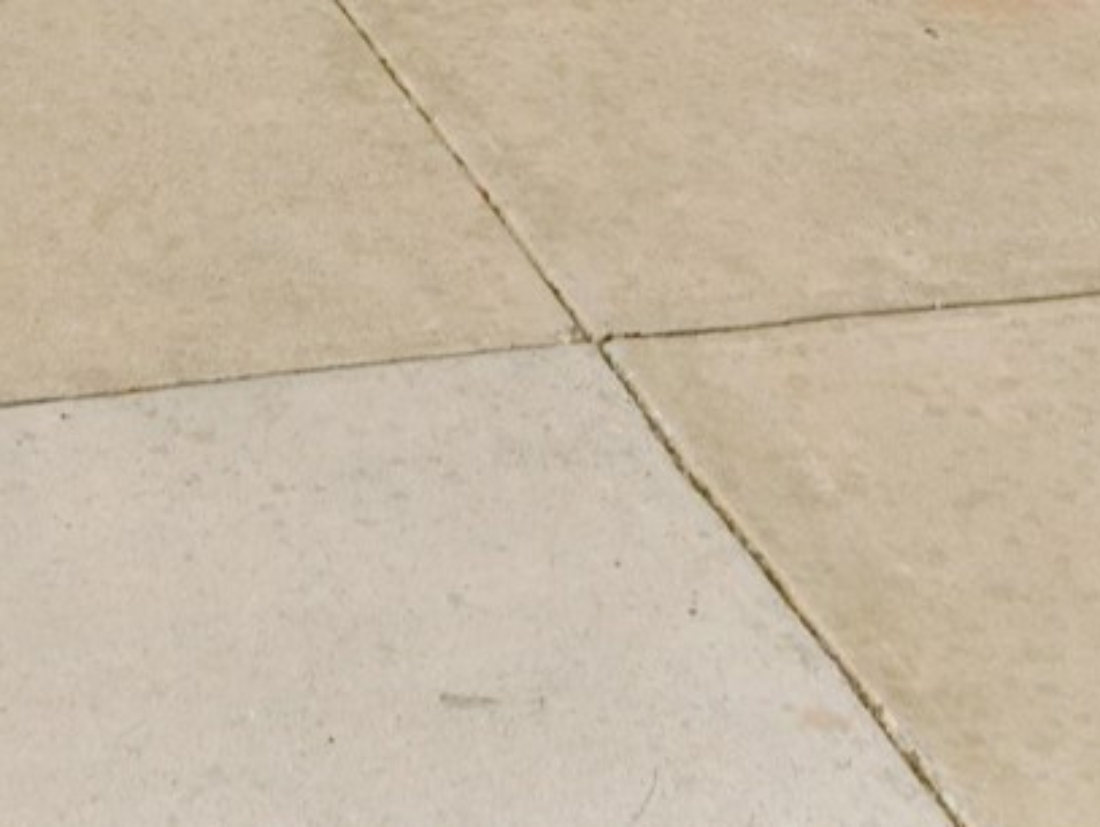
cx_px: 504
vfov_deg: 10.5
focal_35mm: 123
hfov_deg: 16.0
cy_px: -1113
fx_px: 3912
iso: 640
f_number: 9
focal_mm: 24
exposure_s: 1/1600
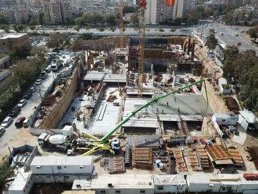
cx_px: 129
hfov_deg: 67.3
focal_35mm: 26
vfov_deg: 53.1
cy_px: 97
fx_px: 194
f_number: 2.2
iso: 100
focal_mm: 4.73
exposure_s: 1/1645
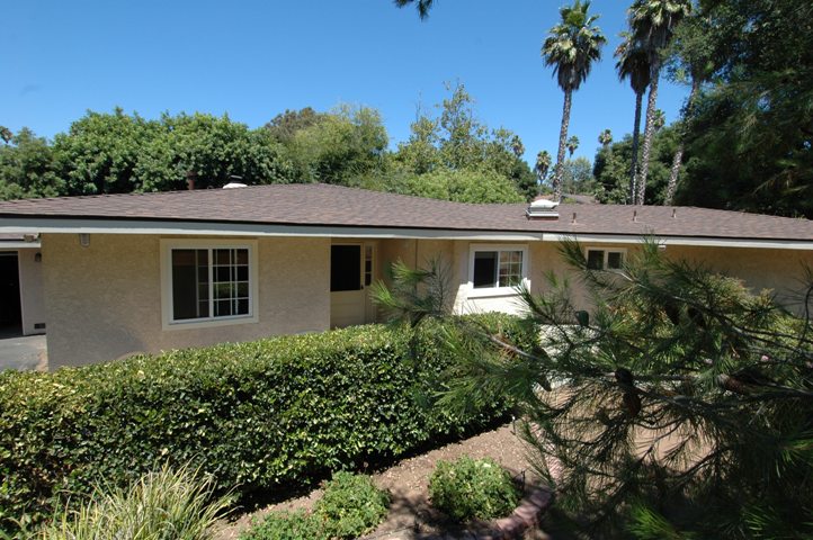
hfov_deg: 90.1
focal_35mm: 18
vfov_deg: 67.3
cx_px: 406
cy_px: 270
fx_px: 406
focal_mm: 12
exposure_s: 1/320
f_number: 9
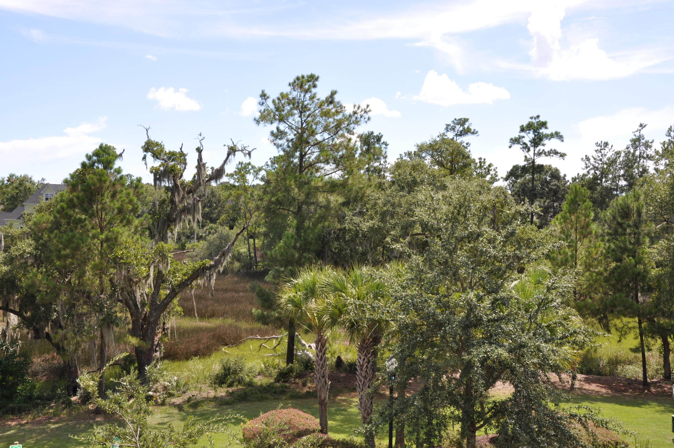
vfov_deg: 31.8
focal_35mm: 42
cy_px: 224
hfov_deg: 46.5
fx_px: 785
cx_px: 337
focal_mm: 28
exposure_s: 1/200
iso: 320
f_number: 14
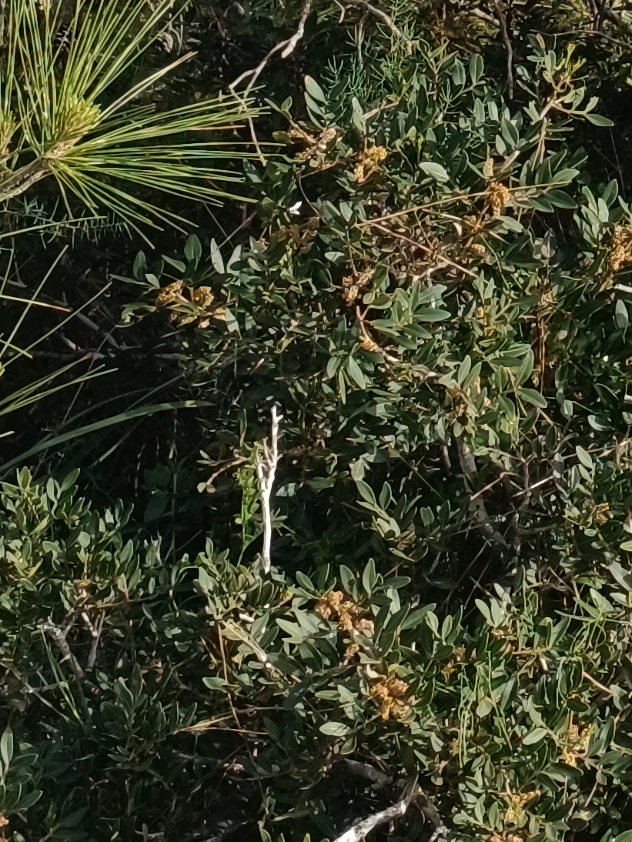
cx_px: 1694
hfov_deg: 7.5
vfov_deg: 10.3
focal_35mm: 179
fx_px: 4356
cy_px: -775
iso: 50
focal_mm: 6.14
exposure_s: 1/218
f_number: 1.65
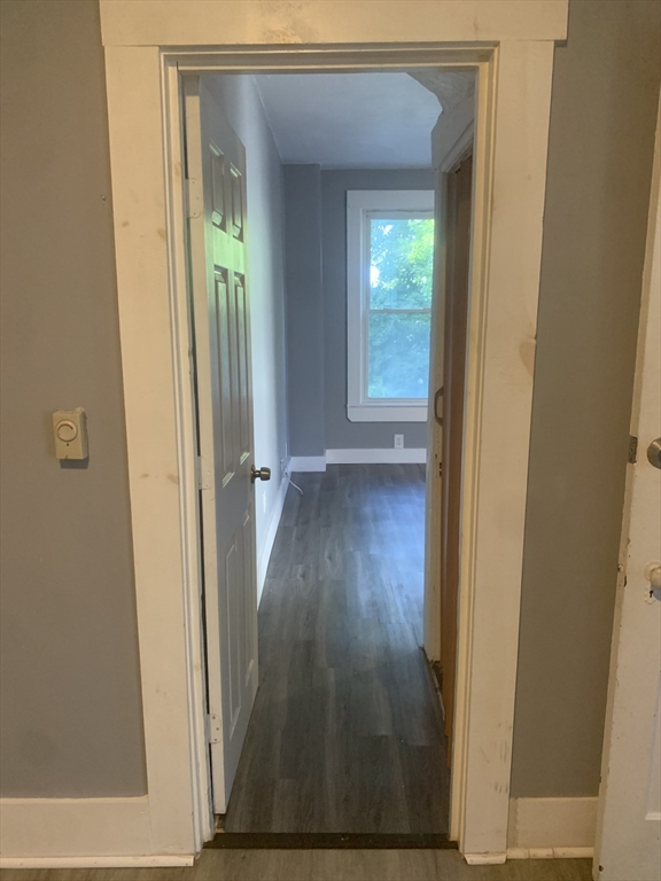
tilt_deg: -11.4
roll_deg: +1.9
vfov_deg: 67.3
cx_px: 330
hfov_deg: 53.1
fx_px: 662
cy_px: 440
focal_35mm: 26
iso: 320
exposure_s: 1/60
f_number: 1.8
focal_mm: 4.25
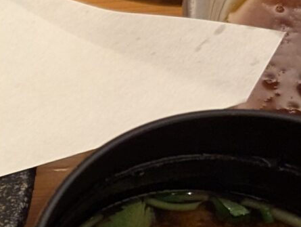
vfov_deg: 10.6
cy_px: 251
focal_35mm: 138
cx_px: -330
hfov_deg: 12.3
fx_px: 1202
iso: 198
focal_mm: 6.81
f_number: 1.85
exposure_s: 1/100
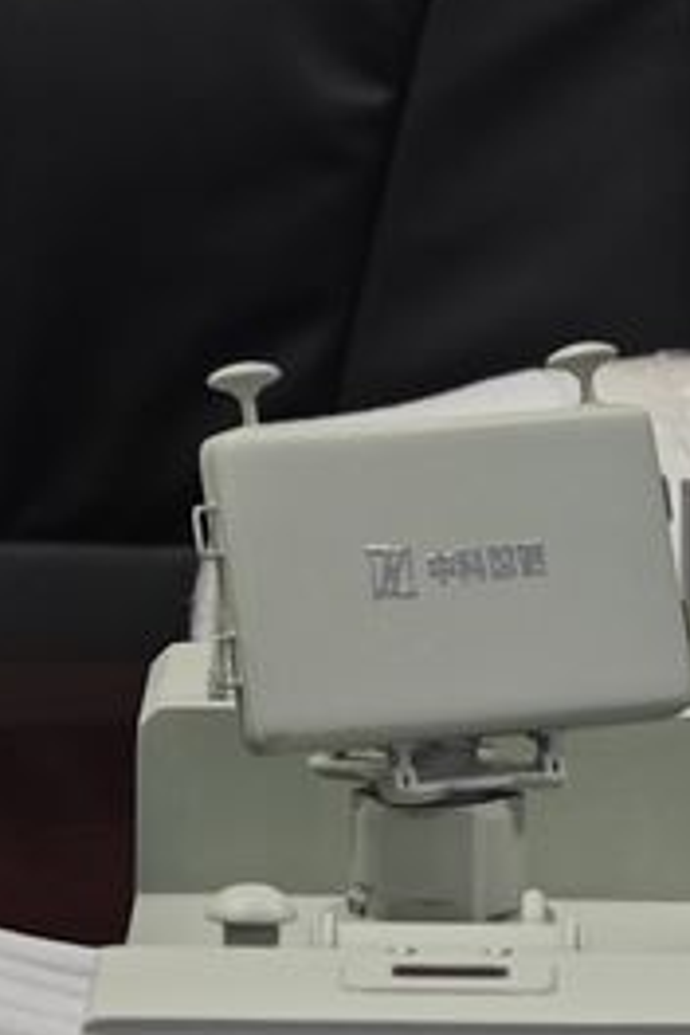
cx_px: 957
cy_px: 757
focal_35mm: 303
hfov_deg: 4.5
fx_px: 8711
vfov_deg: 6.8
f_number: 1.8
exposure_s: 1/100
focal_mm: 9.87
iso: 160
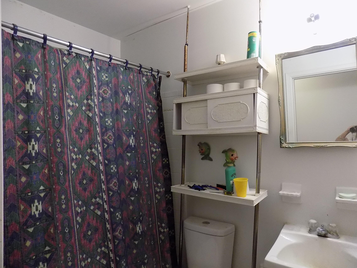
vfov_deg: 58.9
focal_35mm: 23
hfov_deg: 73.9
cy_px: 134
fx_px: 237
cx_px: 178
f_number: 3.1
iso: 400
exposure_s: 1/30
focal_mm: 4
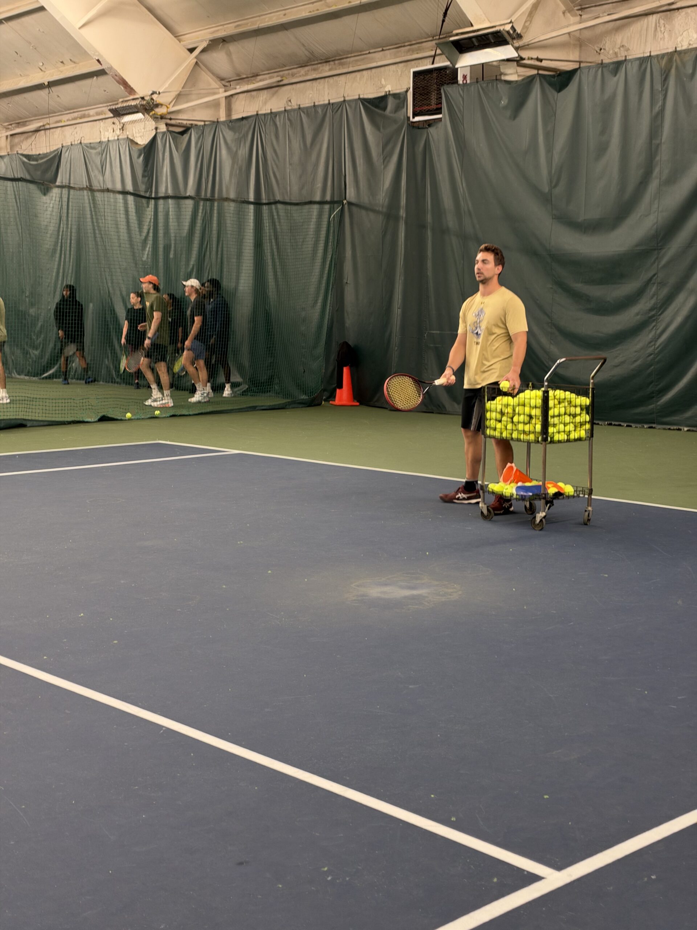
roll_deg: +0.0
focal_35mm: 48
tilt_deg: -7.9
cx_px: 348
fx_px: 1289
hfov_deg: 30.3
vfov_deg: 39.7
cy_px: 465
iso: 160
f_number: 1.48
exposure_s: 1/60
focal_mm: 6.93
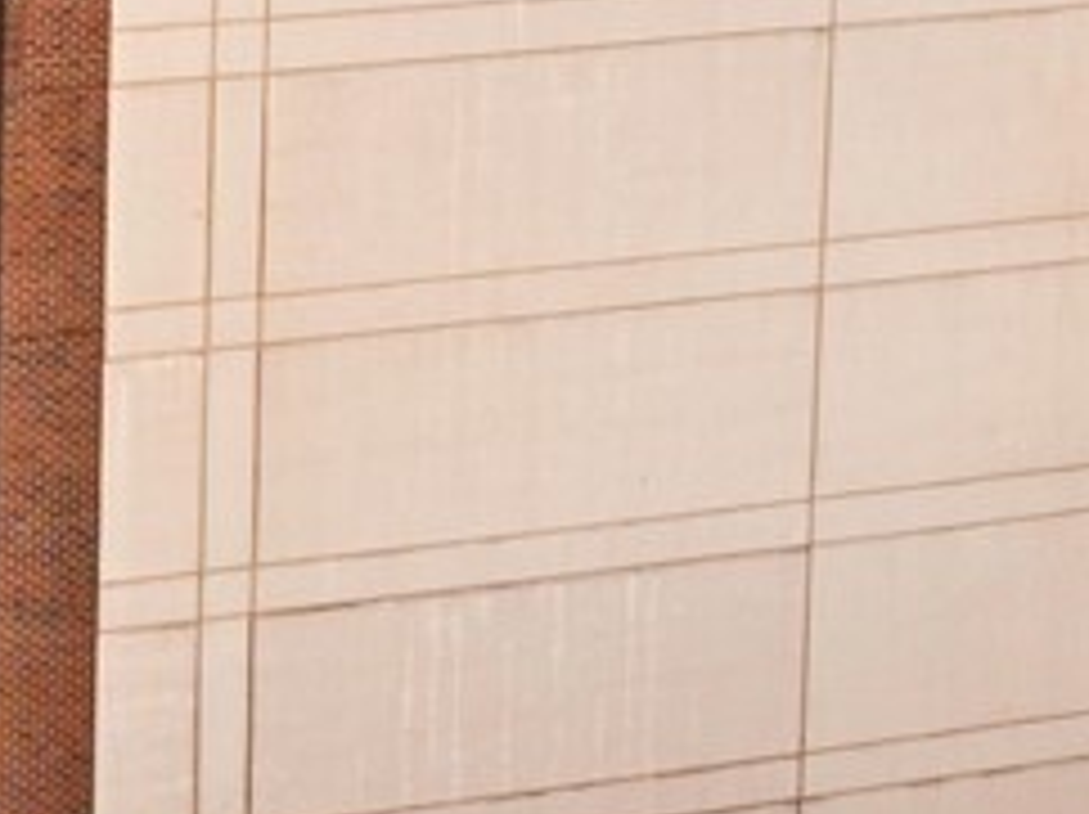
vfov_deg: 9.1
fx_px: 4997
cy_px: -319
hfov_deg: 11.8
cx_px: -664
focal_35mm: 159
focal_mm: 12.29
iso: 400
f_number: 2.8
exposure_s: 1/20
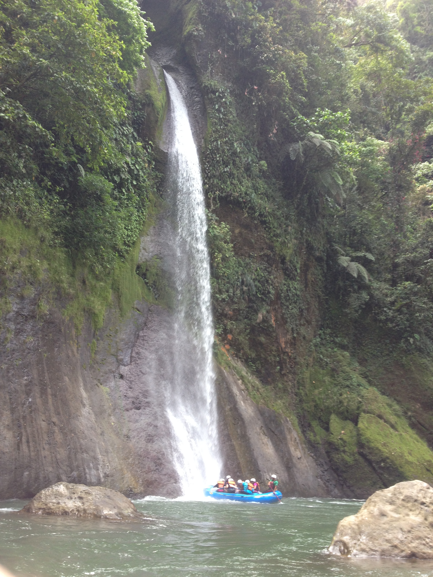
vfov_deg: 52.6
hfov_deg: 40.7
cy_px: 288
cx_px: 216
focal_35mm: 35
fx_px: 584
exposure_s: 1/142
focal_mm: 4.28
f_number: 2.4
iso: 50
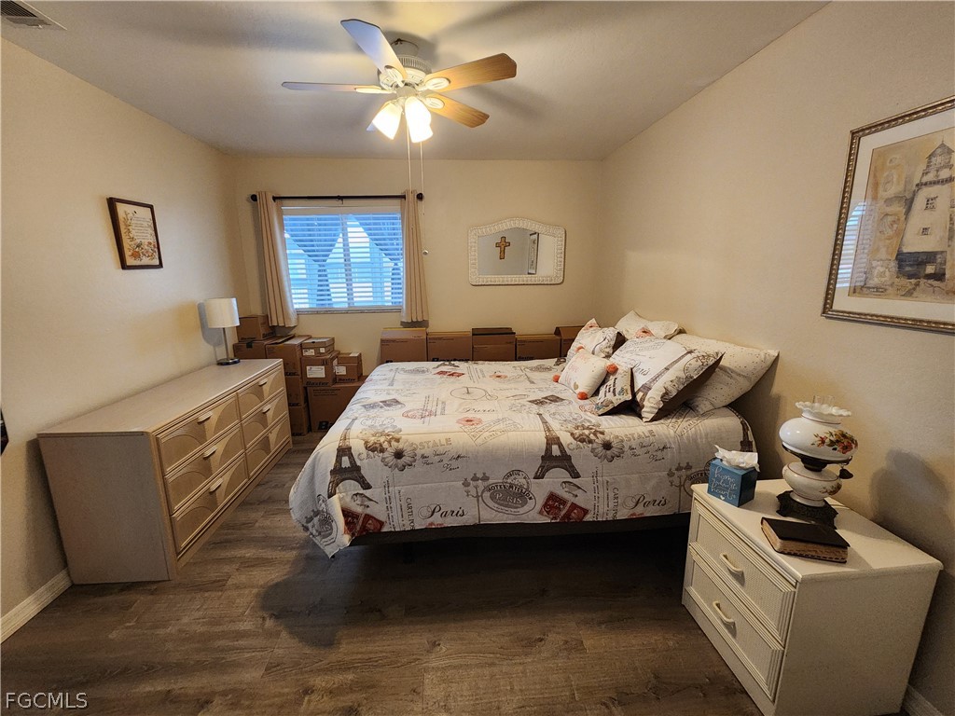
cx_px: 478
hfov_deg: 106.2
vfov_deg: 89.9
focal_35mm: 13
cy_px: 358
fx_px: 359
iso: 400
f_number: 2.2
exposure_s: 1/60
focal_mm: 2.2
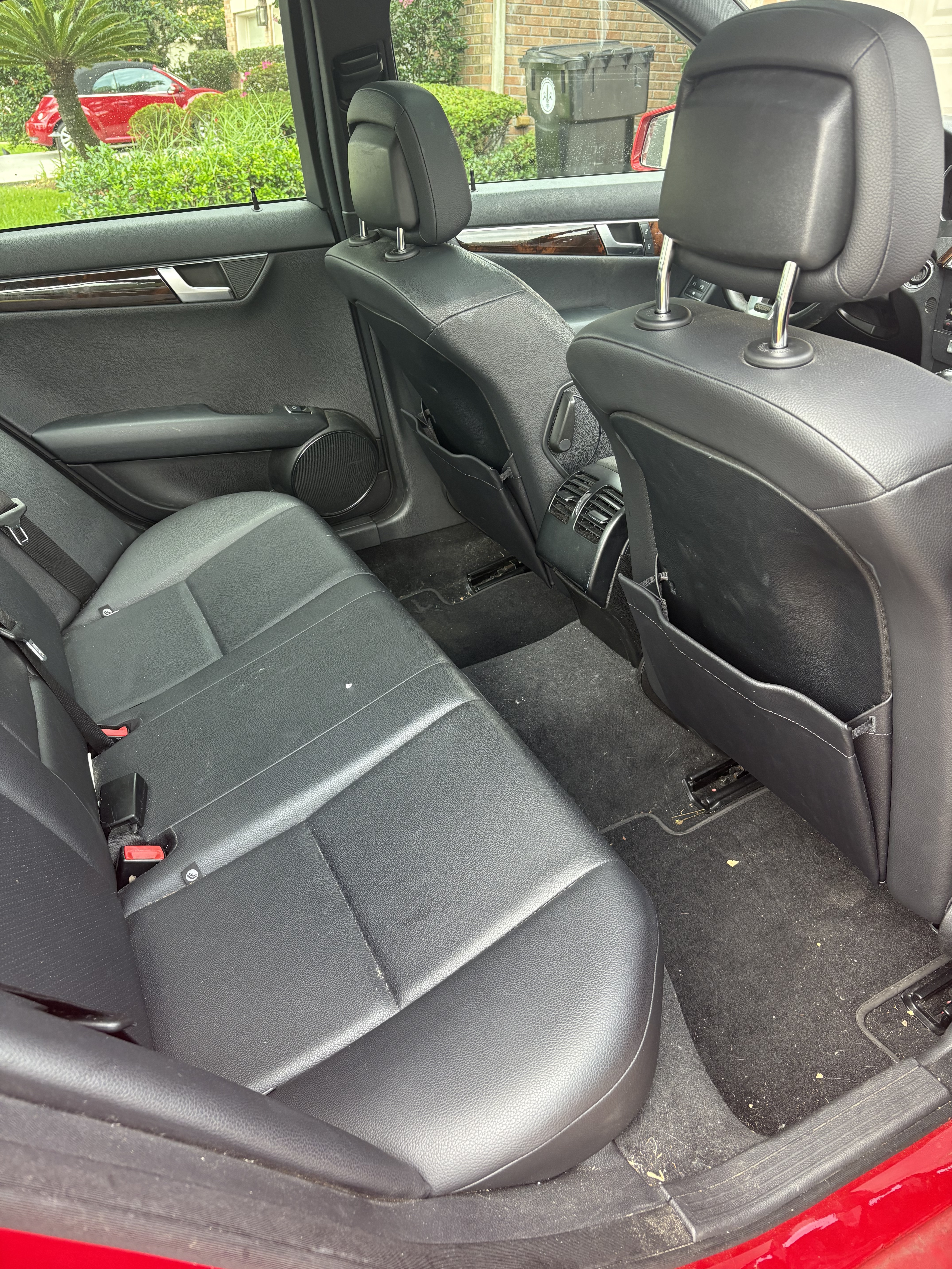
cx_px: 476
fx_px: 953
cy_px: 634
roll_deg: -1.4
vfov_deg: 67.3
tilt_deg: -28.2
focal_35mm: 26
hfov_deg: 53.1
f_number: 1.6
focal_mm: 5.96
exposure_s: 1/105
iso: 125
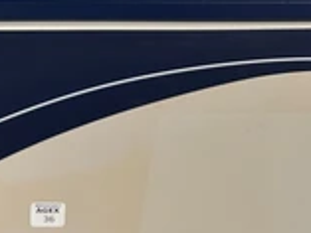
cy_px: -51
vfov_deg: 22.1
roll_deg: +0.3
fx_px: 548
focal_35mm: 61
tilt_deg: -26.4
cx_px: 4
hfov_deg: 29.7
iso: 320
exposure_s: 1/60
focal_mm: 6.86
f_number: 1.78
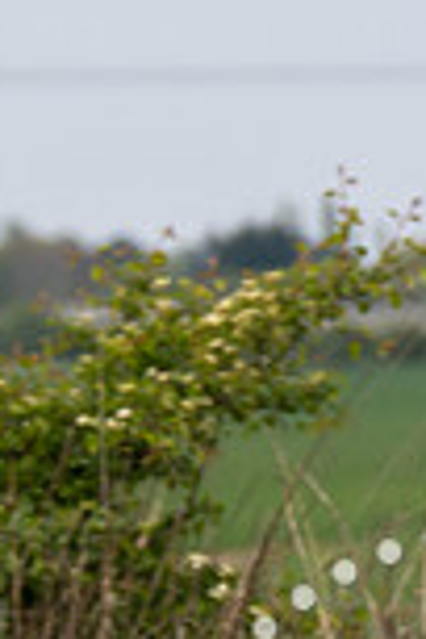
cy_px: 232
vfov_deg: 3.3
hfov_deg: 2.2
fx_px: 11111
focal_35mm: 626
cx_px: 1170
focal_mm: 105
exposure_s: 1/1000
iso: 100
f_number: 4
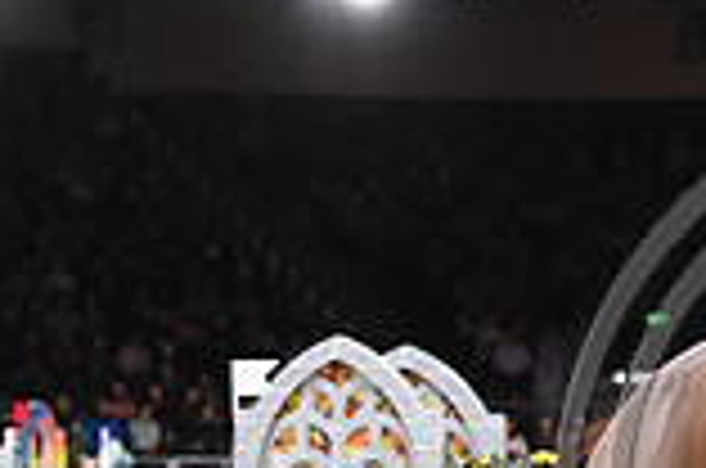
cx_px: 967
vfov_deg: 4.0
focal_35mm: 340
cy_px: 459
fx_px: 6654
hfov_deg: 6.0
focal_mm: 92
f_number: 3.5
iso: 5000
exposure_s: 1/800
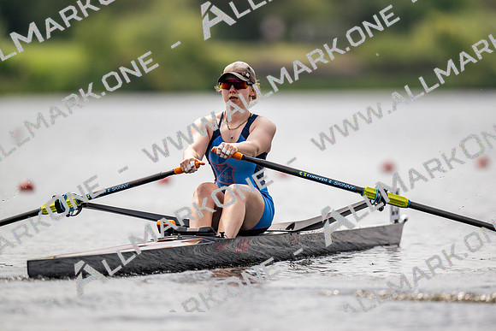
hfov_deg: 3.4
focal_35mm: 600
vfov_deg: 2.3
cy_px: 166
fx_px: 8268
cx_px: 248
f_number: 4
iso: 180
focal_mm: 600
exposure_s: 1/2500
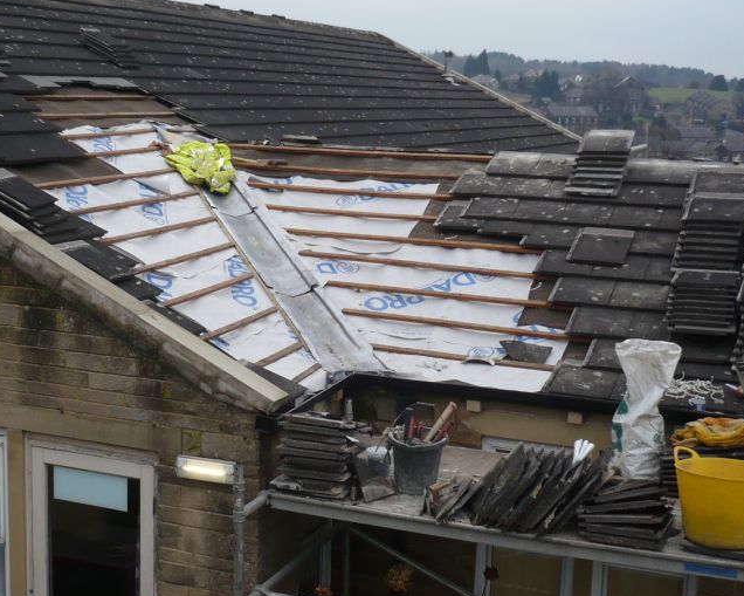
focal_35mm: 55
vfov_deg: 27.6
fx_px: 1211
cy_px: 252
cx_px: 294
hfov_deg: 34.0
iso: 100
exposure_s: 1/80
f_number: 2.8
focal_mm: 5.8
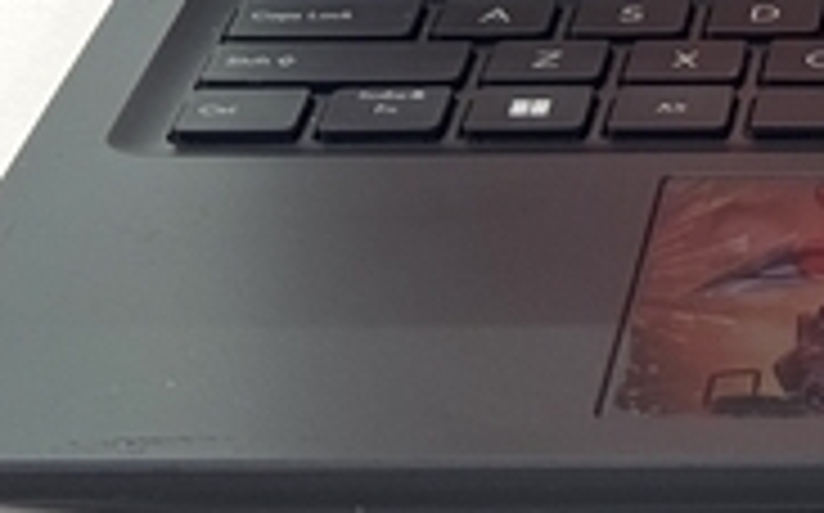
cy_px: -621
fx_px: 5003
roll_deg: +0.3
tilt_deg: -12.5
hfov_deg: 9.1
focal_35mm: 223
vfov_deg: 5.7
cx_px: 1337
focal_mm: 6.76
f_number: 1.78
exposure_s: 1/172
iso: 80
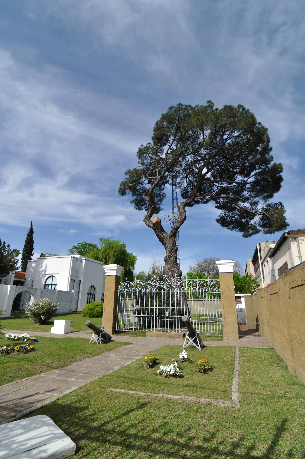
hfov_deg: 69.5
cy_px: 230
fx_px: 220
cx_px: 152
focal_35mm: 17
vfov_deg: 92.5
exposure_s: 1/1000
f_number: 6.3
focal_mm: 11.5
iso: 200
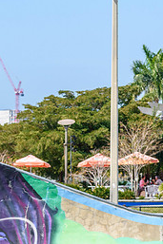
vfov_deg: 8.7
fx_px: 1612
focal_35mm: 237
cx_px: -98
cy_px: 181
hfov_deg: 5.7
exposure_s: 1/800
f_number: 7.1
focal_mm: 70
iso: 200
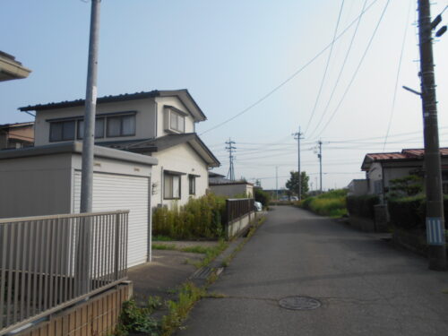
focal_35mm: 26
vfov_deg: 53.1
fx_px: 336
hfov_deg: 67.3
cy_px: 168
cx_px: 224
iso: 80
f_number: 3.2
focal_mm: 4.6
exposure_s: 1/1250
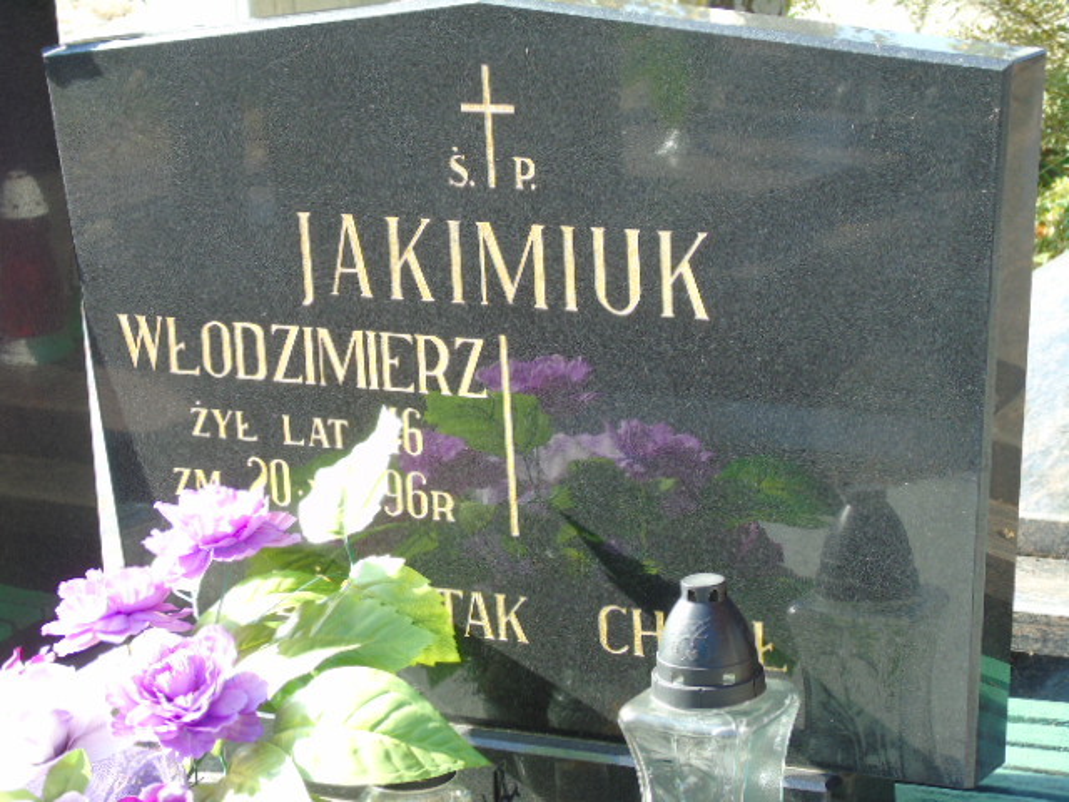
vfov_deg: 13.7
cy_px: 401
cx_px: 534
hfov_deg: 18.2
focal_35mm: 108
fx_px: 3335
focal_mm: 19
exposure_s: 1/60
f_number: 4.4
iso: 80
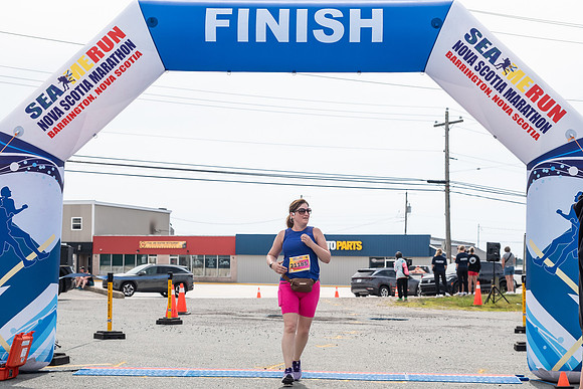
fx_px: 1101
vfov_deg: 20.0
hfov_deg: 29.7
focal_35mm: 68
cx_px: 292
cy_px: 239
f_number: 4
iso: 800
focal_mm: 52
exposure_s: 1/4000
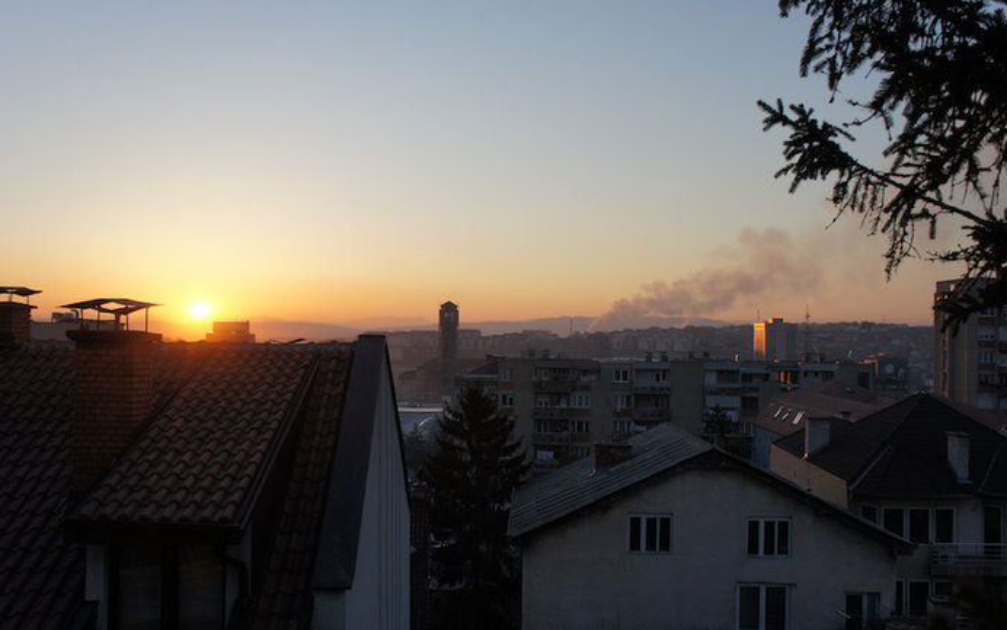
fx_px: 933
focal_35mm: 34
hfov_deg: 56.7
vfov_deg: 37.3
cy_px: 329
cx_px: 505
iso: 200
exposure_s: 1/200
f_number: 8
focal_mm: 22
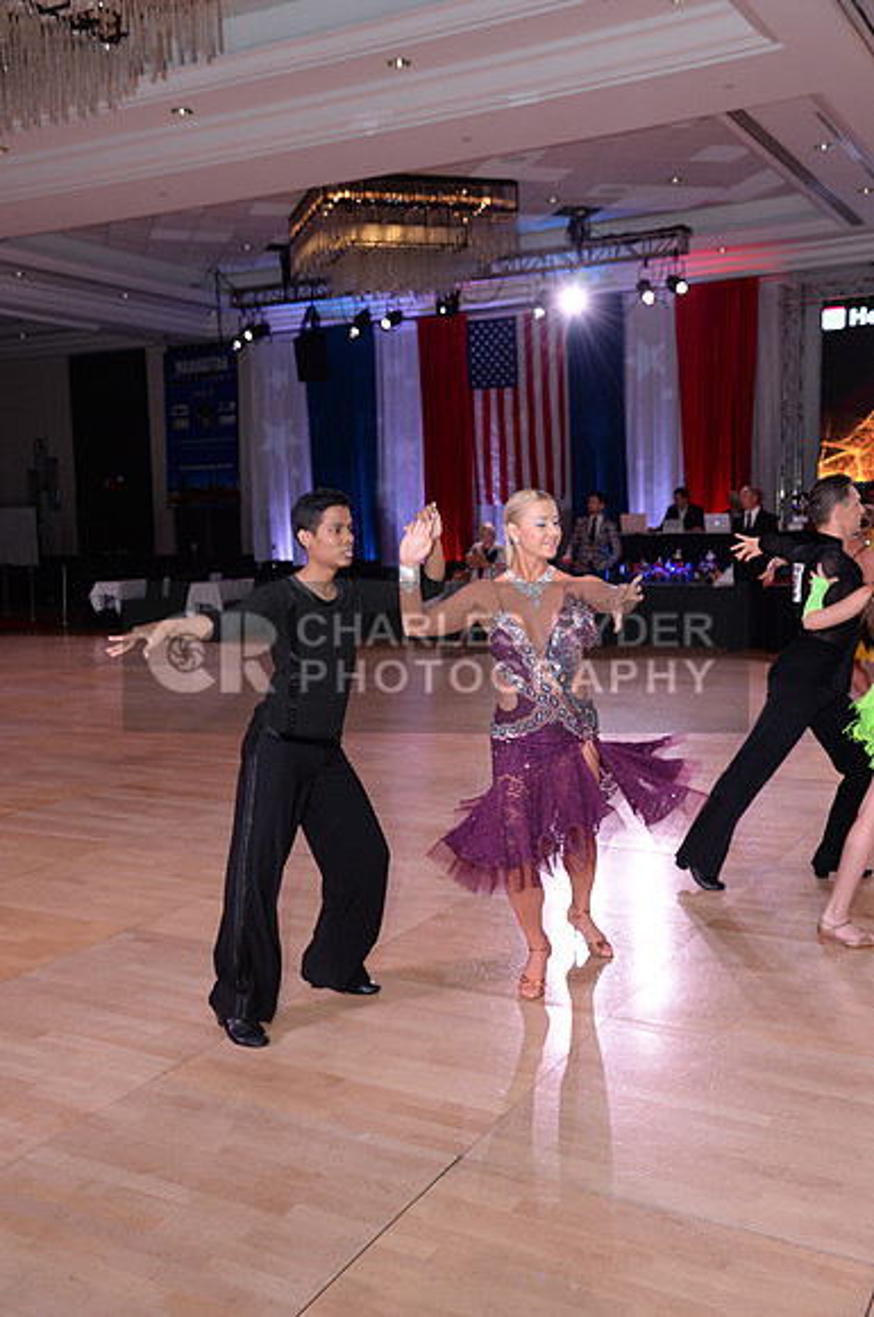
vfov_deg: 50.8
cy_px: 658
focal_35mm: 38
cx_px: 437
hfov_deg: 35.0
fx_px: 1388
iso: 1600
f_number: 6.3
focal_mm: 38
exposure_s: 1/250
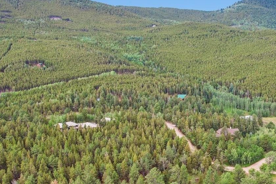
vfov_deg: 31.2
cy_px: 143
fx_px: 322
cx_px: 216
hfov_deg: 44.4
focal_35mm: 42
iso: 100
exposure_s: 1/20
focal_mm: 8.4
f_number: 2.8
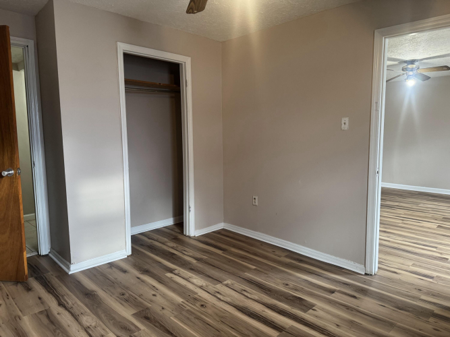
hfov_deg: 71.6
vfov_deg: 56.8
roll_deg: +1.9
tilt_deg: -6.9
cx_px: 225
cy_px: 168
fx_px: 312
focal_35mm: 24
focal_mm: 6.76
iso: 200
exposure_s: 1/60
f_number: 1.78
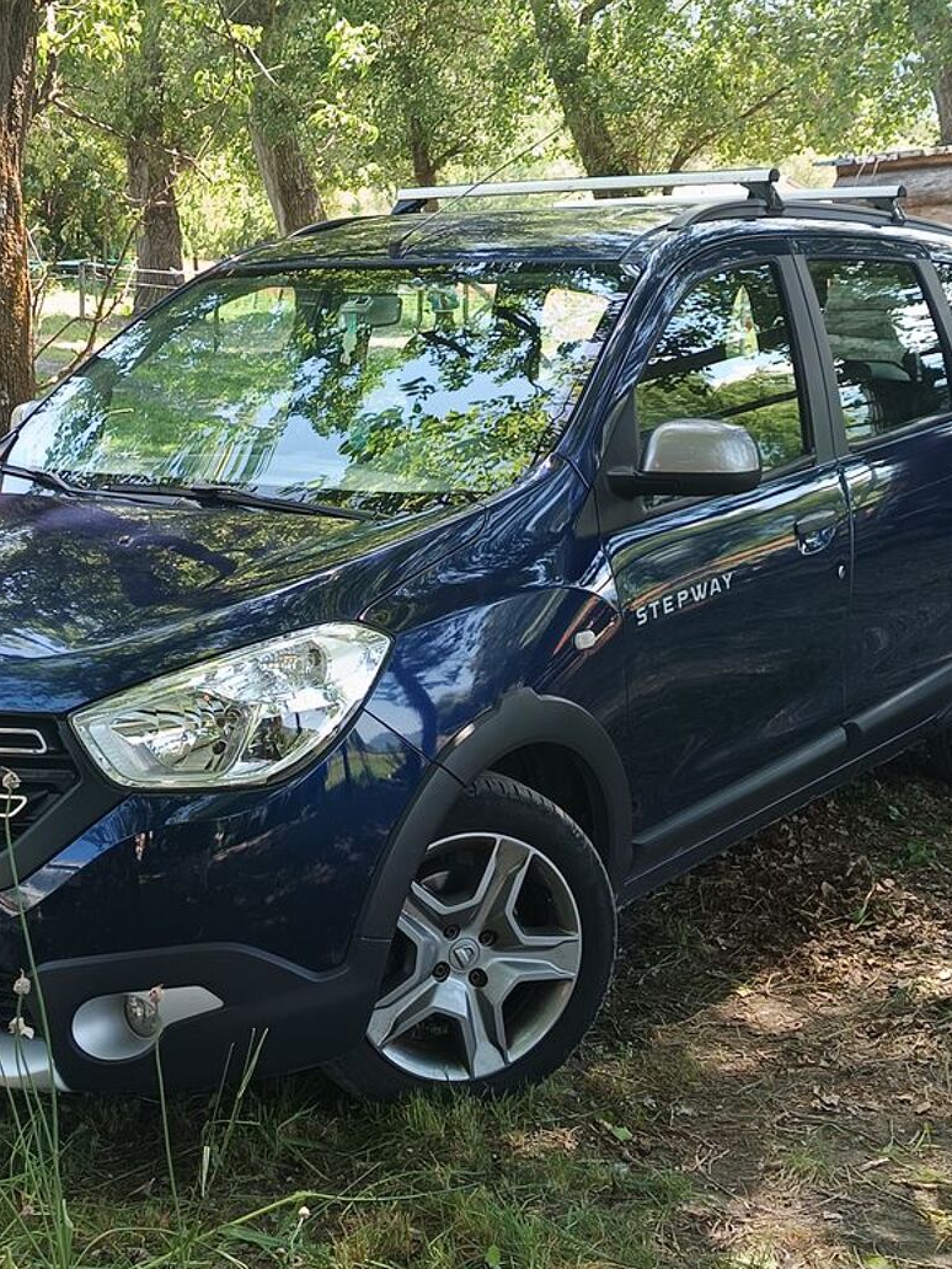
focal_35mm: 31
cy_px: 602
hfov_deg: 45.3
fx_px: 1137
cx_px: 411
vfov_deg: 58.3
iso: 147
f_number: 1.7
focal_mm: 5.31
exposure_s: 1/100
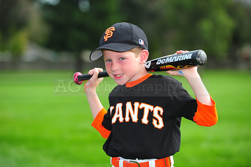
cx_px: 126
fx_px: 1010
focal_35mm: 145
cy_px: 84
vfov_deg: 9.5
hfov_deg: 14.2
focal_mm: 145
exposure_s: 1/1250
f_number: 4.5
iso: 400
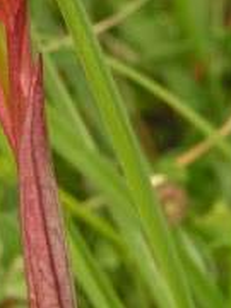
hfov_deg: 7.7
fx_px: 1708
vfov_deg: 10.1
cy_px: -79
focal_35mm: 192
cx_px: -33
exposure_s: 1/160
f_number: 5
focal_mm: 12.7
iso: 50
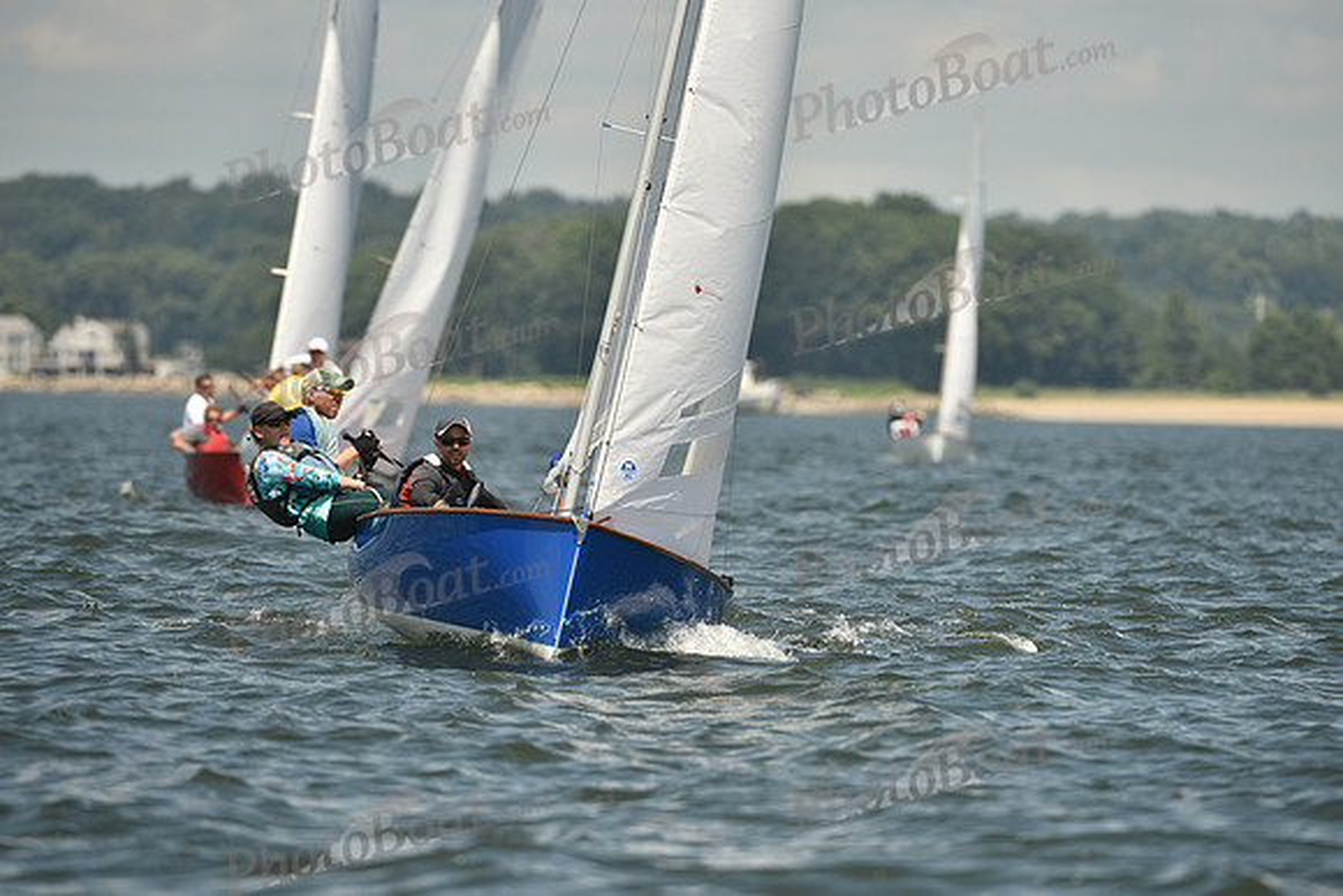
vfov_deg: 3.4
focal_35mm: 400
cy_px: 448
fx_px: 14925
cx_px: 672
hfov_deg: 5.2
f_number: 5.6
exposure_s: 1/1600
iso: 250
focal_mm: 400
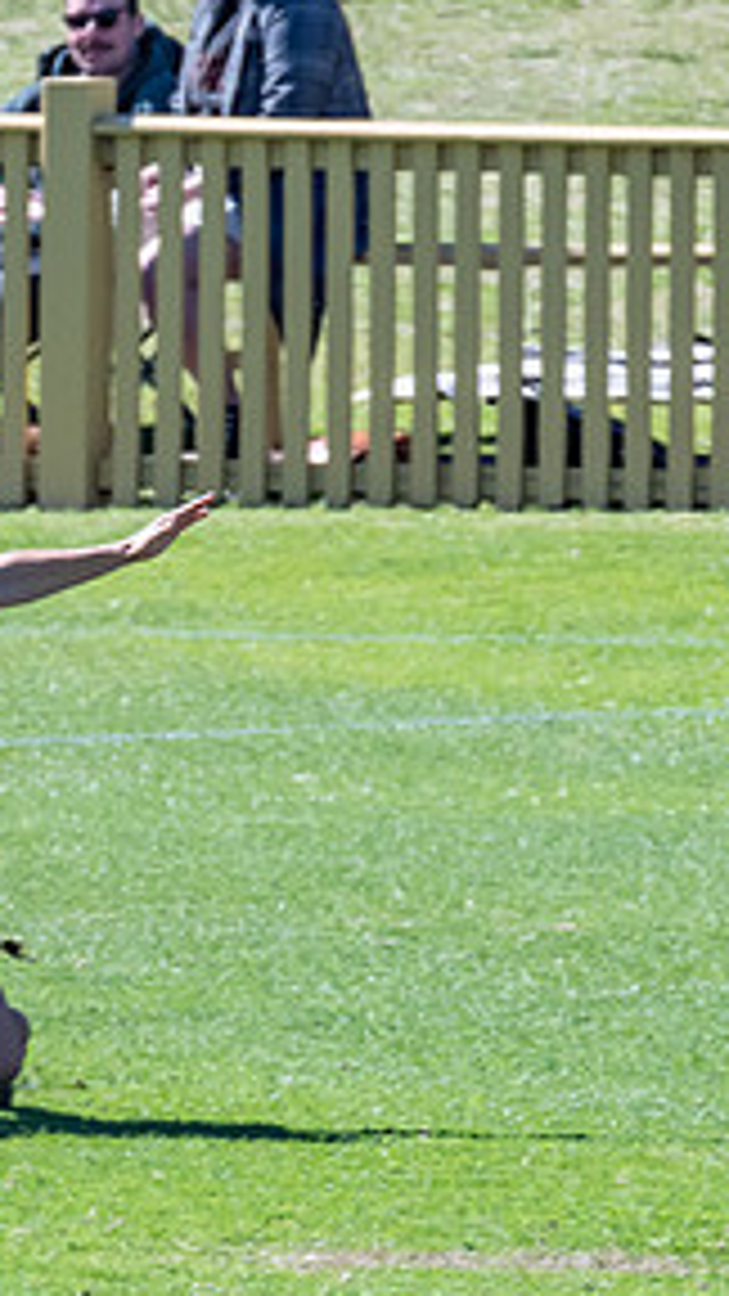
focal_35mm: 1890
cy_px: 647
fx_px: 64949
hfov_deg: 0.6
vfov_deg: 1.1
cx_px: -375
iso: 800
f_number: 14
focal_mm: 500
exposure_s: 1/800
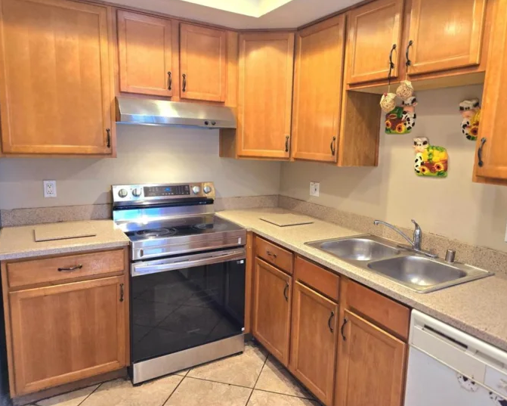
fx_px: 375
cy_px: 200
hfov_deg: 67.9
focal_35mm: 25
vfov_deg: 56.8
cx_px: 277
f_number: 1.8
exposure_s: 1/120
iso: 250
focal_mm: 5.4
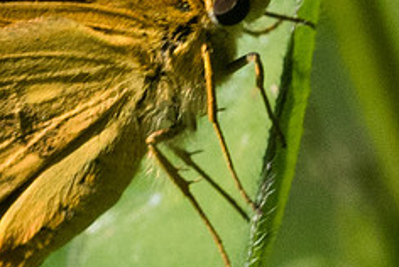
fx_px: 25490
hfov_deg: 0.9
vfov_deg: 0.6
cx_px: 66
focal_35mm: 2297
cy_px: 166
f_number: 11
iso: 800
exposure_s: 1/640
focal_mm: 150
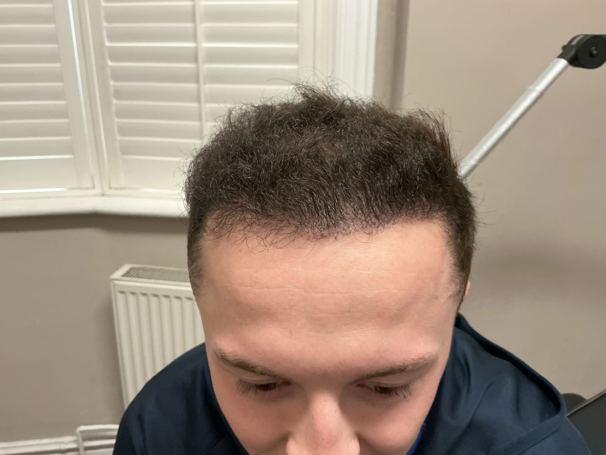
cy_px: 228
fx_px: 508
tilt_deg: -20.5
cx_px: 303
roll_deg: -0.2
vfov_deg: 48.2
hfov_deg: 61.7
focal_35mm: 29
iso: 125
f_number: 1.8
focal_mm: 3
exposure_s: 1/50
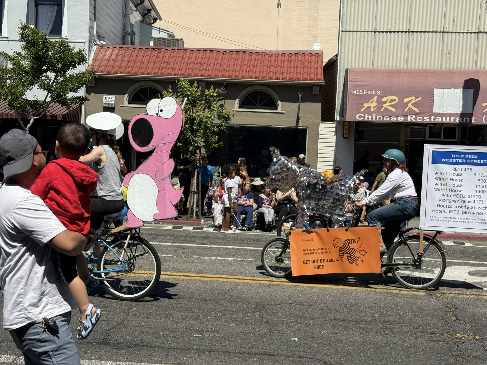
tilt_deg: -1.3
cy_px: 182
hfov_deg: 39.7
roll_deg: -1.2
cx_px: 244
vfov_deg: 30.3
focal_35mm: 48
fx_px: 675
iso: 64
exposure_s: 1/4878
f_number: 1.78
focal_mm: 6.76
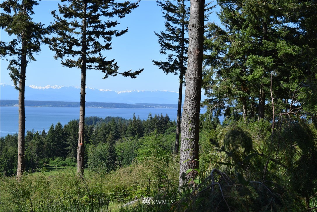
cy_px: 106
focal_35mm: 63
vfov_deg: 21.6
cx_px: 158
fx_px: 555
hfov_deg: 31.9
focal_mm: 42
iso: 200
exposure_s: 1/400
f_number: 10
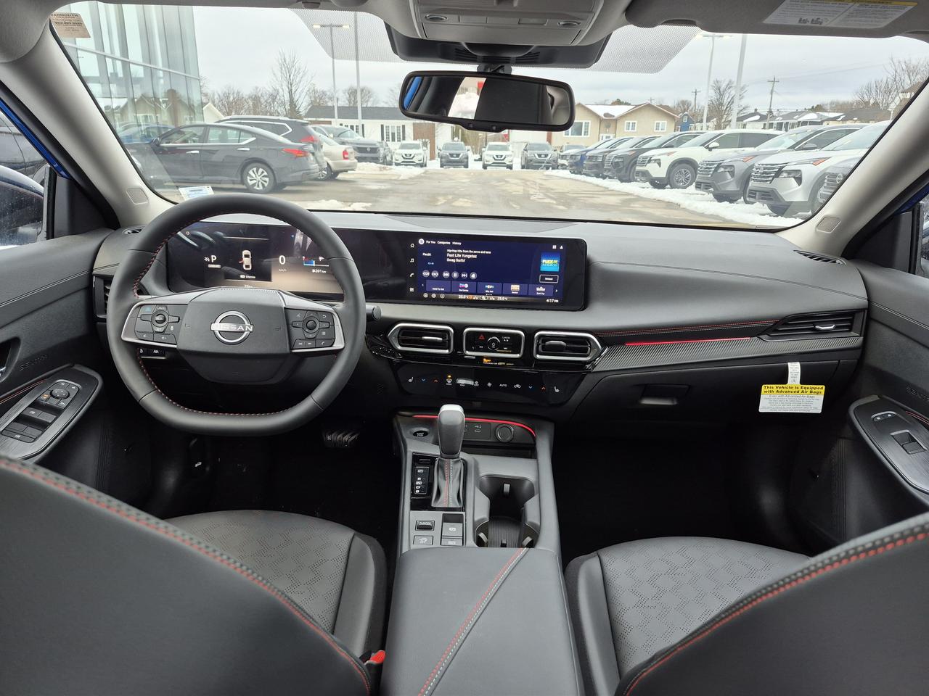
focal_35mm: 23
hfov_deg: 73.9
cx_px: 464
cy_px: 348
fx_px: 617
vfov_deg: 58.9
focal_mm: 5.4
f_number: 1.8
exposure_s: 1/180
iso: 125
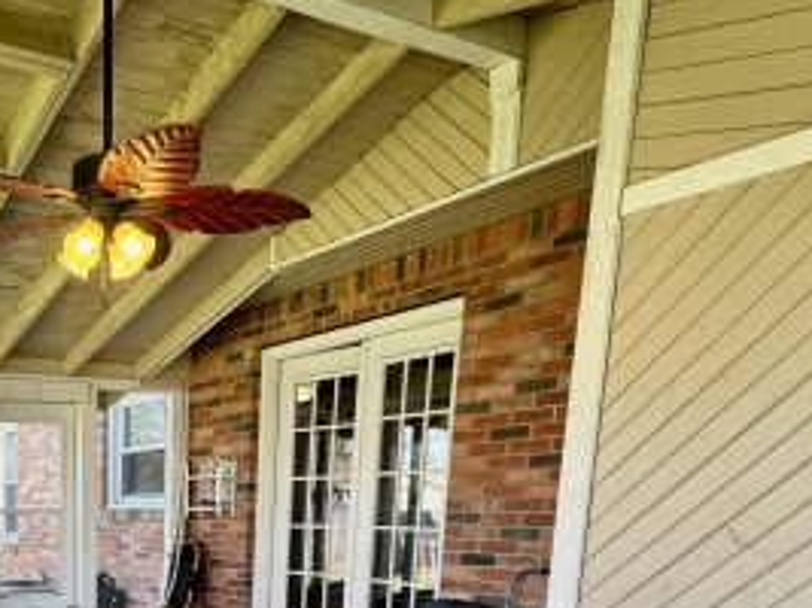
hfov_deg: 46.7
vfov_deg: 35.3
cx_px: 59
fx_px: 821
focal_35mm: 35
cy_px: 657
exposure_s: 1/99
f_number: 2.2
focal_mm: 2.22
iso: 64
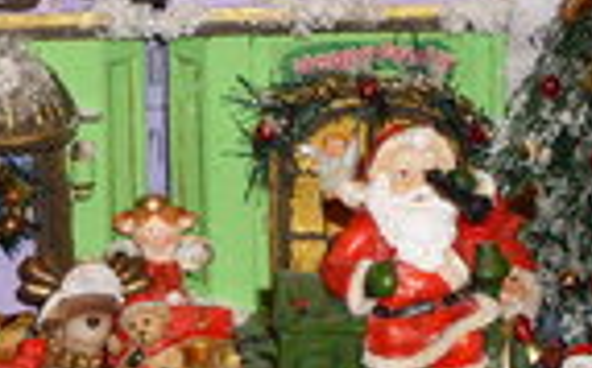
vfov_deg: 11.5
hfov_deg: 18.3
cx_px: 145
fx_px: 1821
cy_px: 132
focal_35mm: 113
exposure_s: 1/45
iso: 100
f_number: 2.8
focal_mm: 6.3
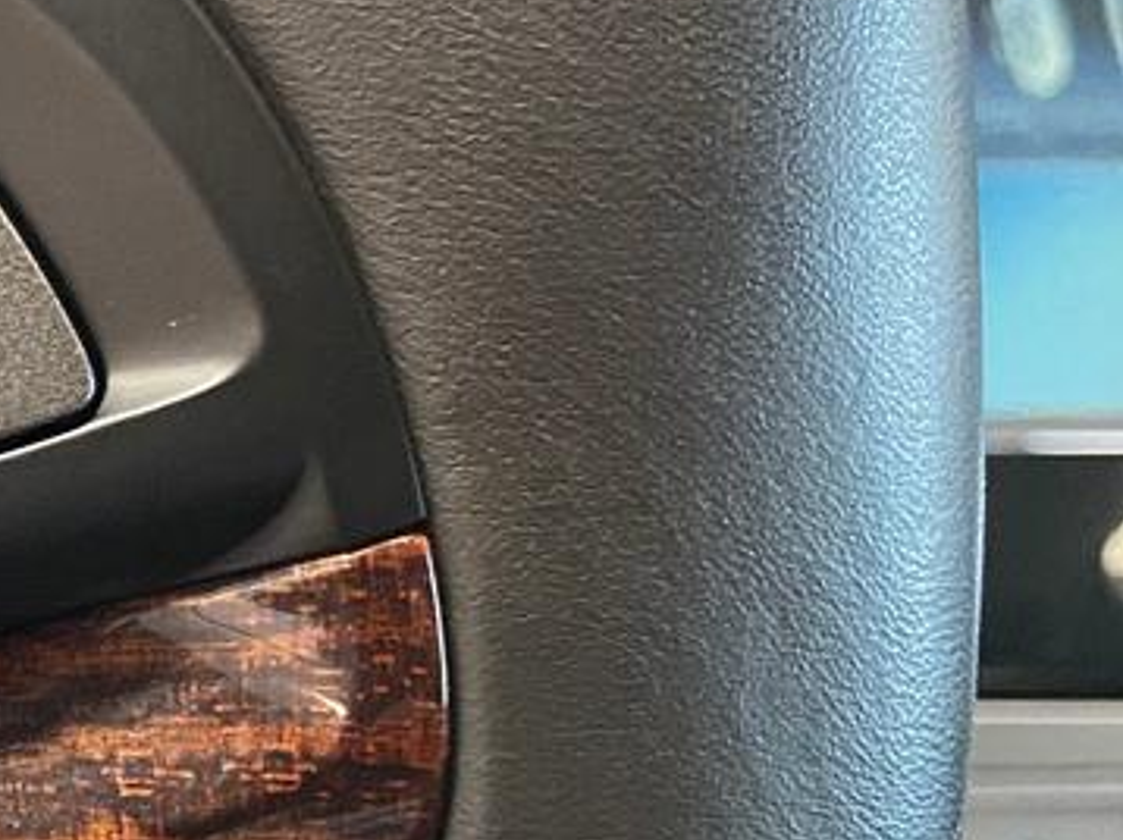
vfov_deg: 15.9
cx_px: -778
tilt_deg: -23.7
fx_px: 3015
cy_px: 451
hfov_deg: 17.8
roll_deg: -4.3
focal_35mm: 93
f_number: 1.8
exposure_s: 1/30
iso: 500
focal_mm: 4.25
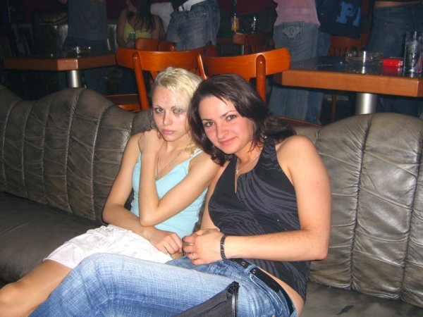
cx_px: 212
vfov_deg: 37.7
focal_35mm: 38
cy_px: 158
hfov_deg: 49.0
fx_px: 464
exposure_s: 1/60
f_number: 2.8
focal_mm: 7.9
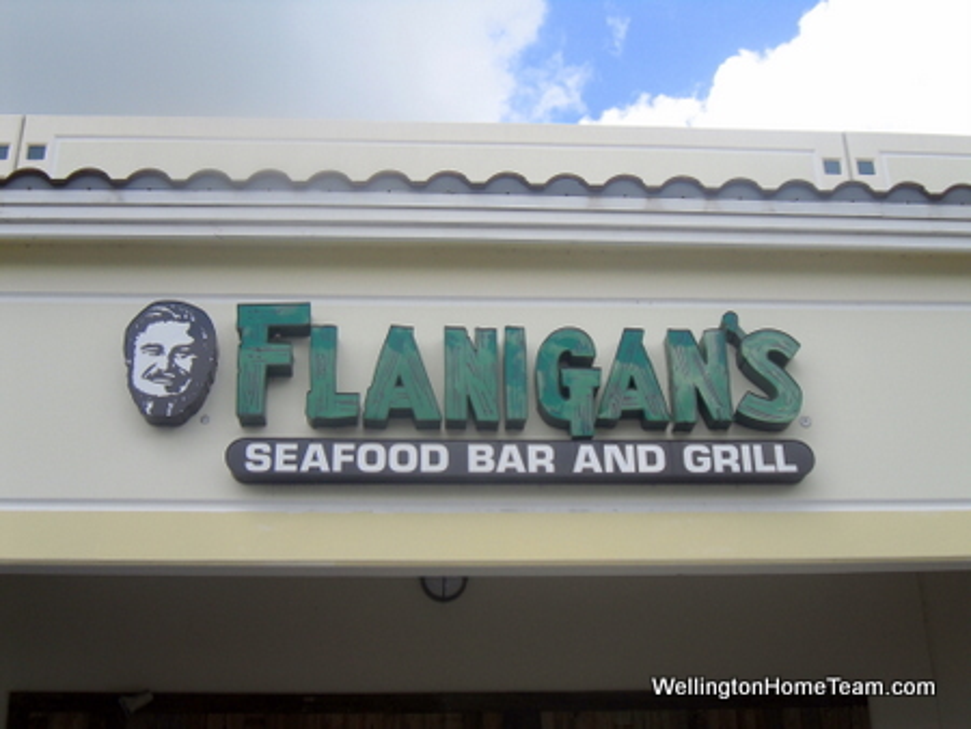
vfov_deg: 31.5
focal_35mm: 46
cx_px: 486
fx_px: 1291
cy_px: 364
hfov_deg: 41.2
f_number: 3.8
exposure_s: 1/500
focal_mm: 8.2
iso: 80
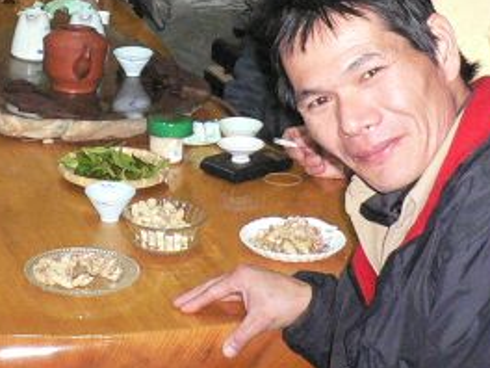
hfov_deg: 18.1
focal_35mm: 106
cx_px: 13
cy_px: -19
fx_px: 1500
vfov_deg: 13.7
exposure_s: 1/60
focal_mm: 5.8
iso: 400
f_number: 2.8
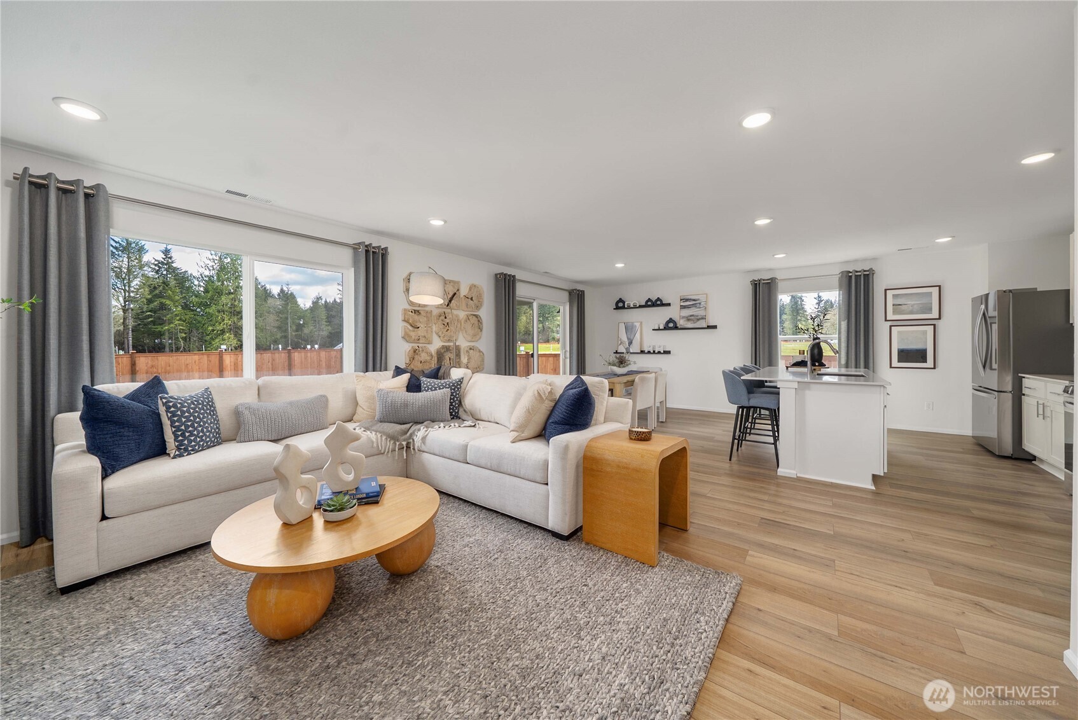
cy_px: 360
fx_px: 360
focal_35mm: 12
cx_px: 539
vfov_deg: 90.1
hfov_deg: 112.6
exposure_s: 1/13
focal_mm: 12
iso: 1000
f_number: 7.1
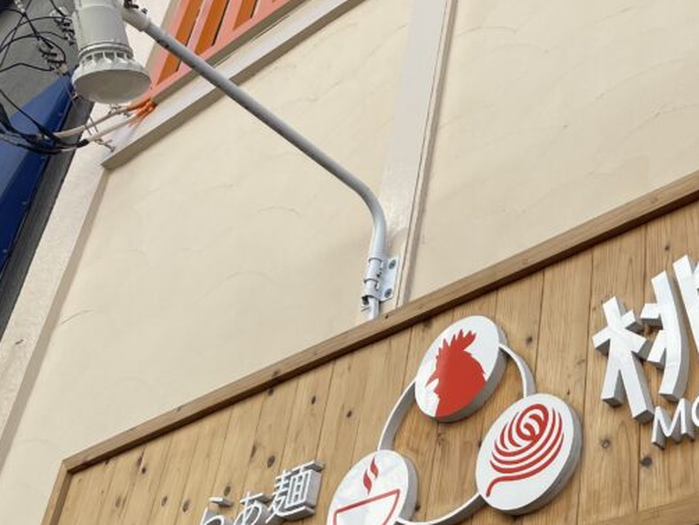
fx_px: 1071
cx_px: 617
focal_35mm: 53
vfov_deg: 27.0
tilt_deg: +29.4
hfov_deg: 34.3
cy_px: 426
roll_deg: -4.3
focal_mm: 5.1
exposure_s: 1/2083
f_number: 1.6
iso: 32
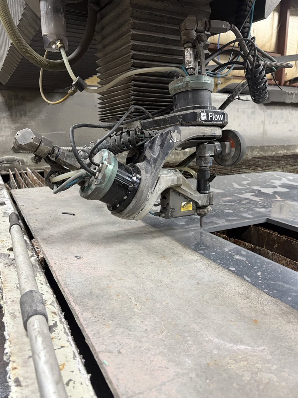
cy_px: 205
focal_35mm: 27
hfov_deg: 51.3
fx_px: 310
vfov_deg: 65.3
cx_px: 152
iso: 200
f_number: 1.6
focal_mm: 6
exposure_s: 1/60
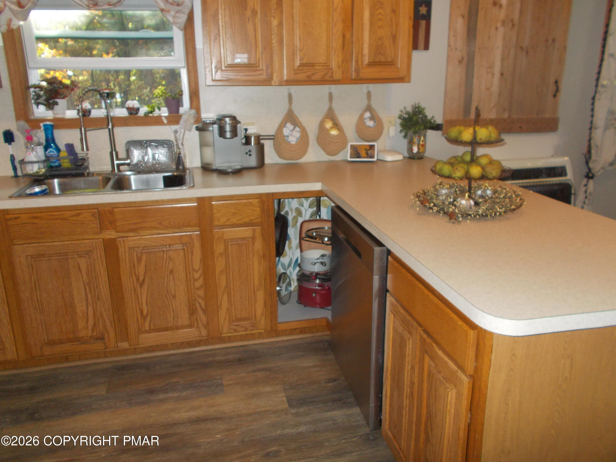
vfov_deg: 46.8
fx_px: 534
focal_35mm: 30
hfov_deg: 60.0
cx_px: 308
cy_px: 231
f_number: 3.4
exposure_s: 1/25
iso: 250
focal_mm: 5.3
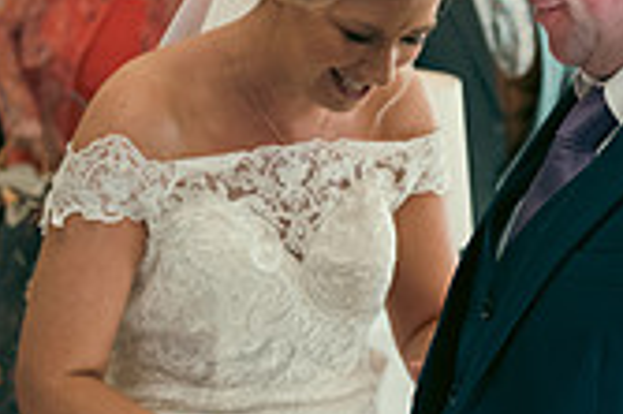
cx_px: 317
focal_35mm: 153
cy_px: -2
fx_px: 2645
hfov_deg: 13.4
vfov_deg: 8.9
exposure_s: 1/100
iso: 400
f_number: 3.5
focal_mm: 44
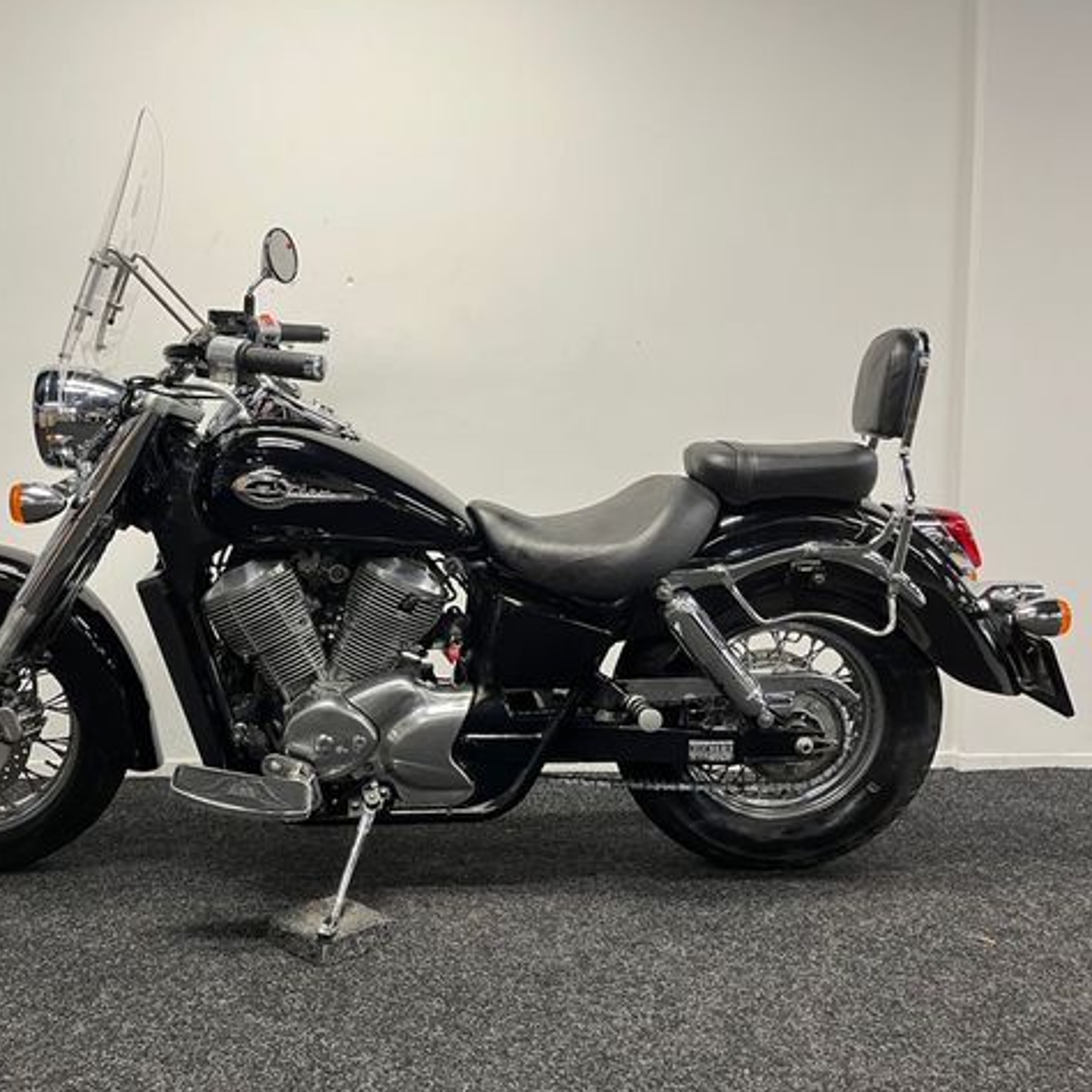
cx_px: 431
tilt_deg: -3.3
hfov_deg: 52.1
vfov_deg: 52.5
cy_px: 544
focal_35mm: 31
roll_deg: +1.1
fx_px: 1106
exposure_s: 1/50
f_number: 1.6
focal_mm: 5.1
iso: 160
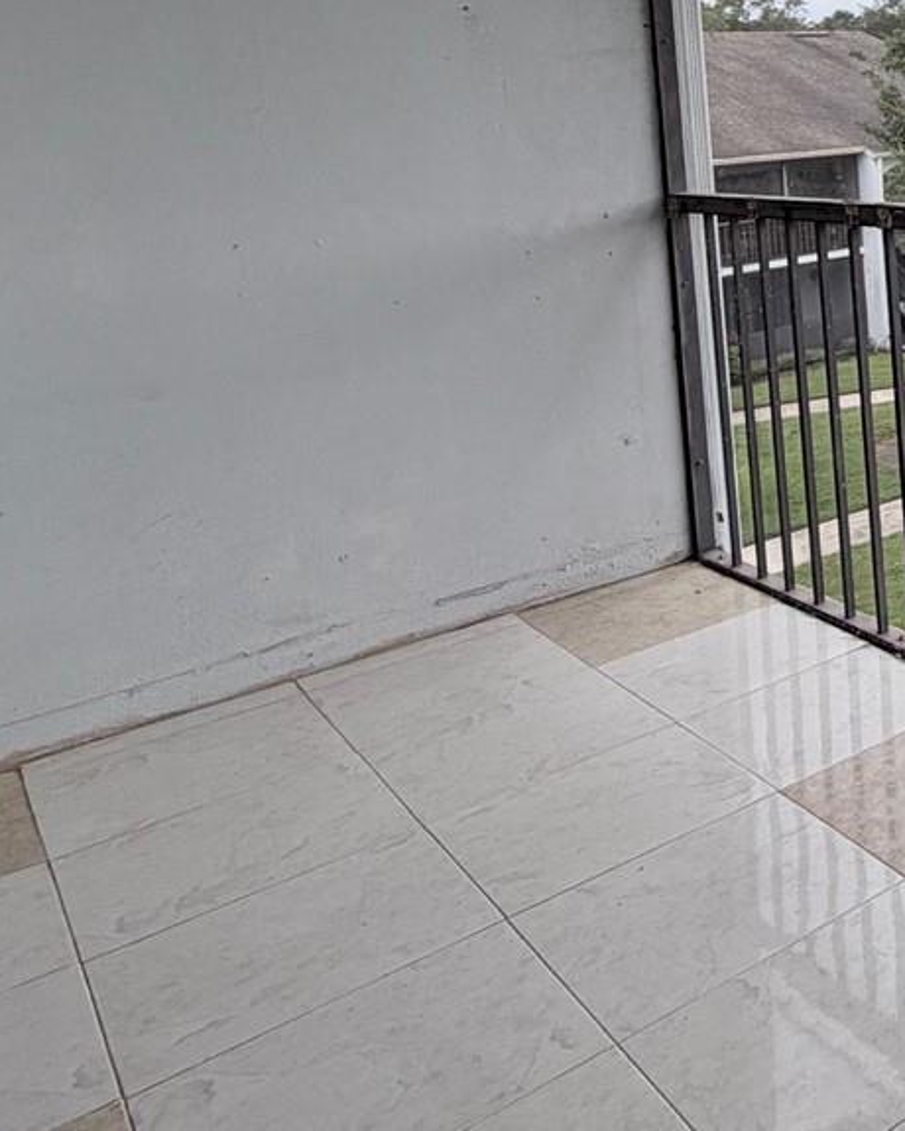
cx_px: 1352
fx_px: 1272
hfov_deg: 27.4
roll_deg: +3.1
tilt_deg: -3.1
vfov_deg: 44.2
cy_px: 140
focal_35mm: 38
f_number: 2.2
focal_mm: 2.22
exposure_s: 1/448
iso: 64
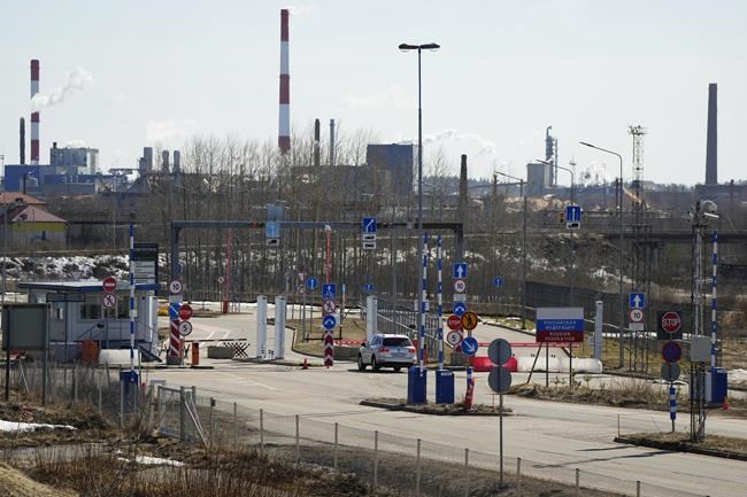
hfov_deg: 12.4
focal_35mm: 166
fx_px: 3443
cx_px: 374
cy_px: 248
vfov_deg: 8.3
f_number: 5.6
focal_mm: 166
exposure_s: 1/2500
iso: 320
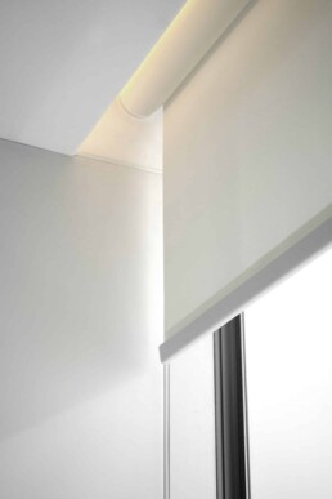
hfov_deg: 19.5
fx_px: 968
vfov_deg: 28.8
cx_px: 166
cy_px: 250
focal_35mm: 70
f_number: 5.6
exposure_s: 1/160
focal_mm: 70
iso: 250
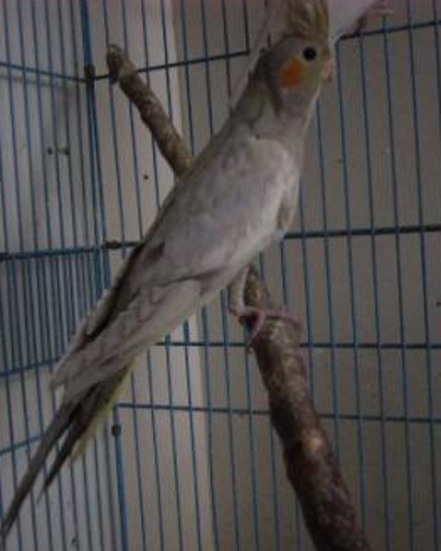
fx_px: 849
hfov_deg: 29.0
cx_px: 165
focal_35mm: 52
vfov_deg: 36.0
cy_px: 276
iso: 400
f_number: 2.9
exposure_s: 1/8
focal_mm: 6.5
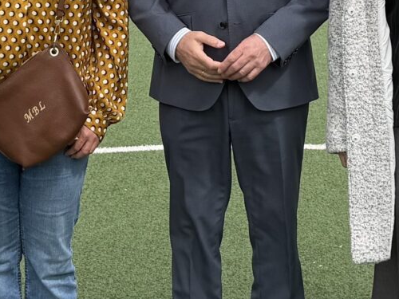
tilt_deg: -3.5
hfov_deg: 16.0
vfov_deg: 11.5
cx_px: 240
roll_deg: +0.6
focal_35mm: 123
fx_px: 1418
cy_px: -156
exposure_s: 1/2703
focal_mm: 6.76
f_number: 1.78
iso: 80
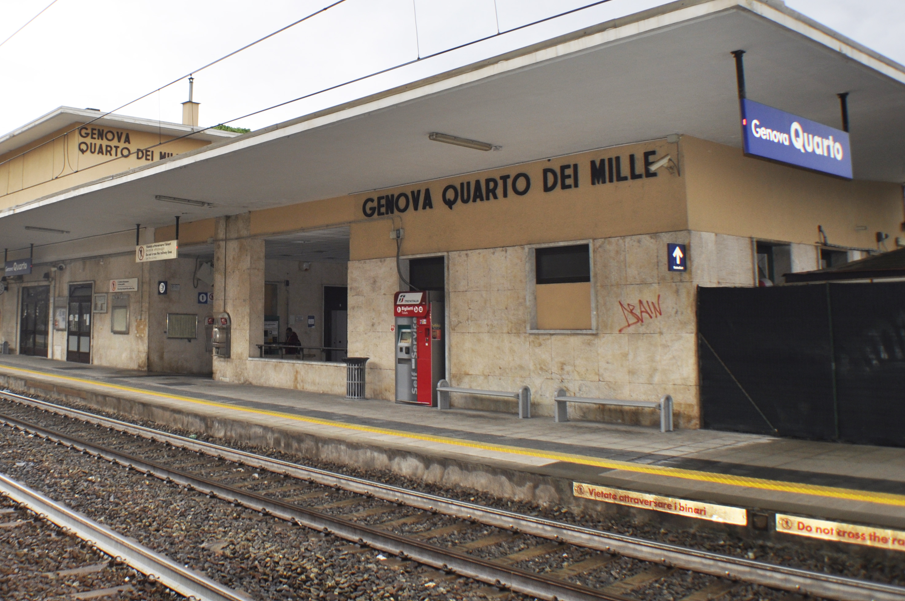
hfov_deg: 40.4
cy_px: 179
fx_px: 1205
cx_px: 268
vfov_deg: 27.8
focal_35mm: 48
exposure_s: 1/200
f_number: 4
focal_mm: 22
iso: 200
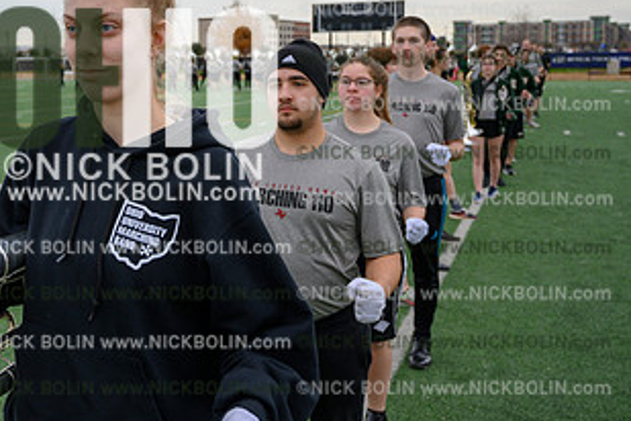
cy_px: 105
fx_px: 789
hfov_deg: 41.8
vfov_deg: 29.4
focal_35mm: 45
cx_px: 133
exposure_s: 1/500
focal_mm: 24
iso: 200
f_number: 4
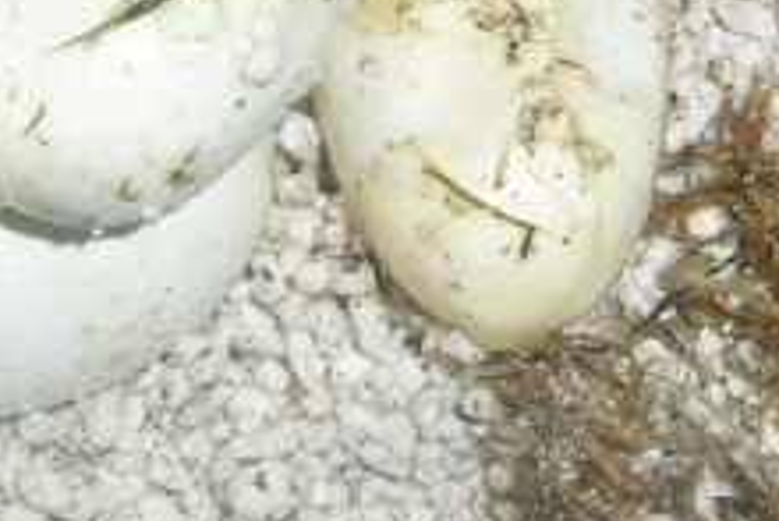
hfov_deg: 18.7
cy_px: -138
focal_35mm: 109
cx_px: 450
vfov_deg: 12.2
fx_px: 2360
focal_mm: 6.3
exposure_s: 1/60
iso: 64
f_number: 3.1
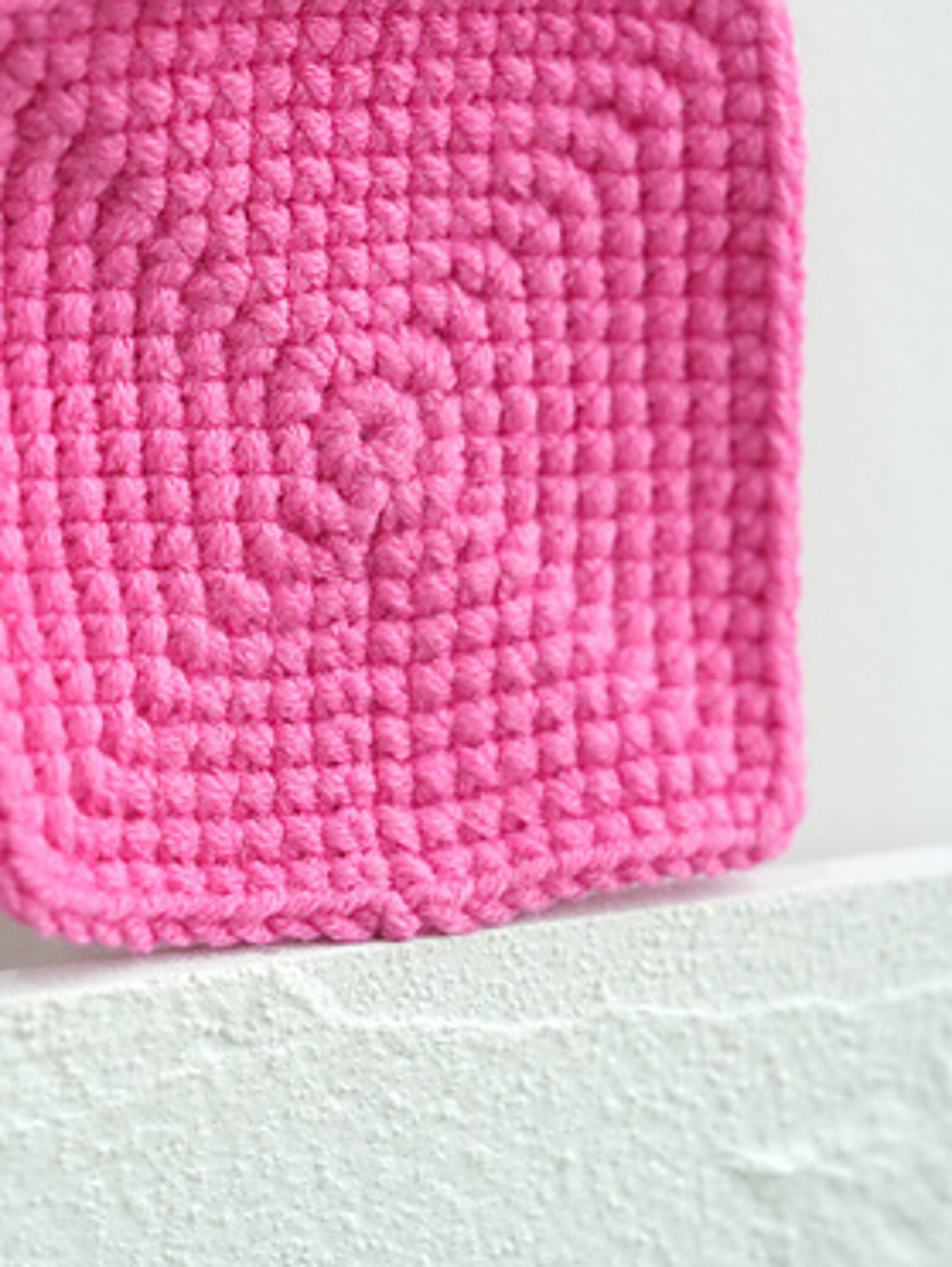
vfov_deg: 16.9
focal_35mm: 116
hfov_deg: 12.8
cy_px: 441
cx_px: 353
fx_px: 4246
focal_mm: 70
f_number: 5.6
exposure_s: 1/320
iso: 3200
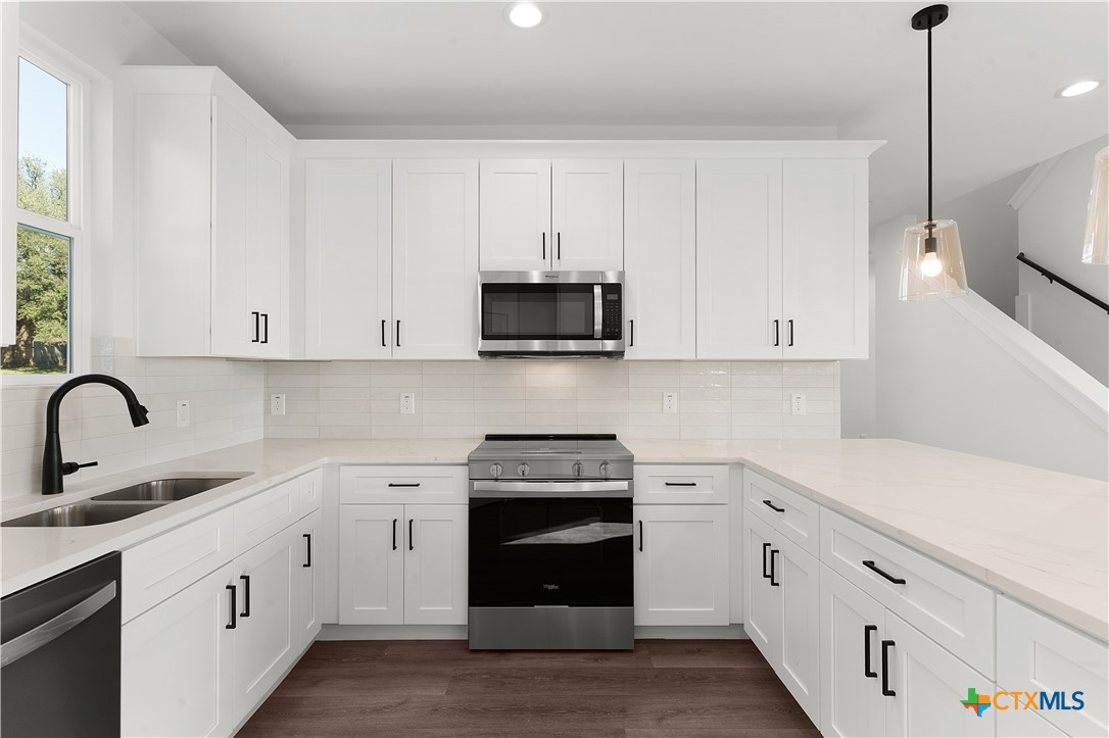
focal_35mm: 17
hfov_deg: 93.3
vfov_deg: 70.4
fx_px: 523
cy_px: 369
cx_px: 554
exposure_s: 1/5
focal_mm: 17
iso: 100
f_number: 10
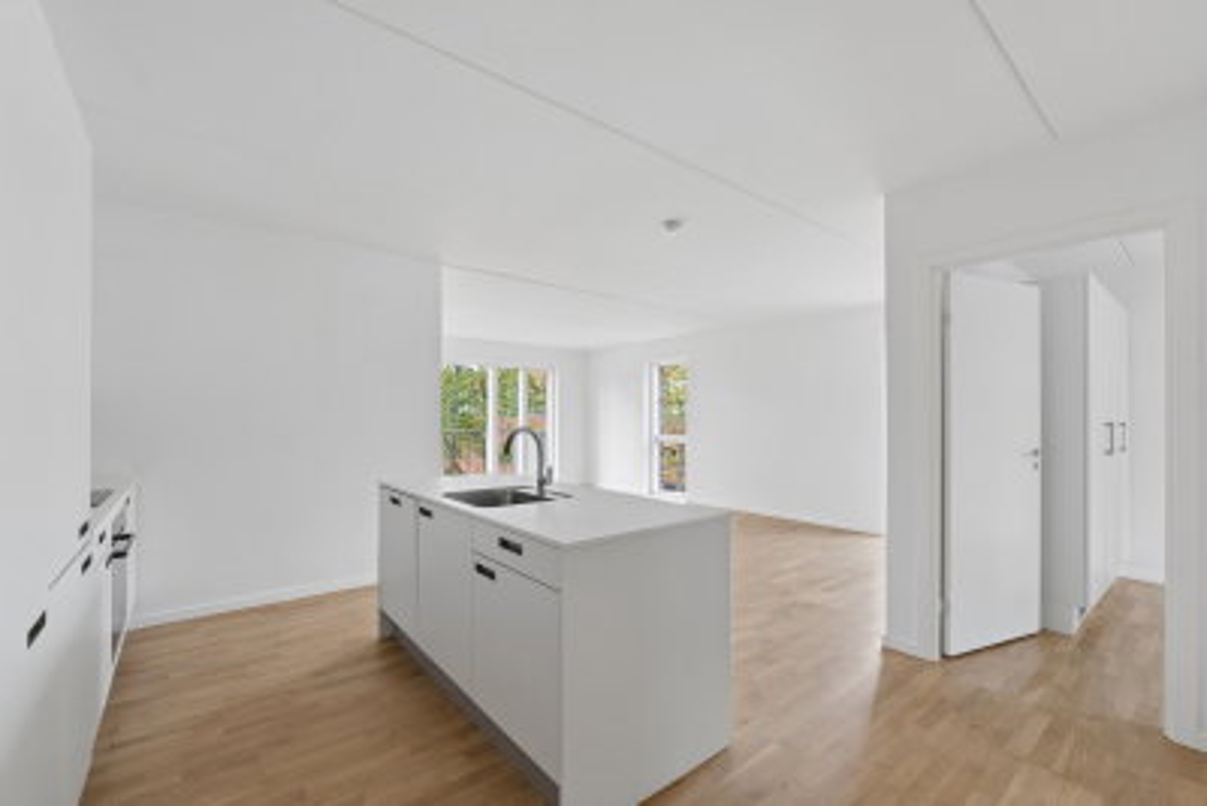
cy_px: 403
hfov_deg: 100.4
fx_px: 503
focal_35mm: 15
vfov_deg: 77.4
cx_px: 604
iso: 200
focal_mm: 10
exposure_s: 1/25
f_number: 8
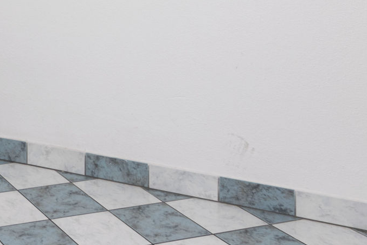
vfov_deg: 19.7
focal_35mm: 62
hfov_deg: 26.4
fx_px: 632
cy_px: -95
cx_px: -136
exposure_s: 1/160
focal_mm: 10
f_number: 8
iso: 100
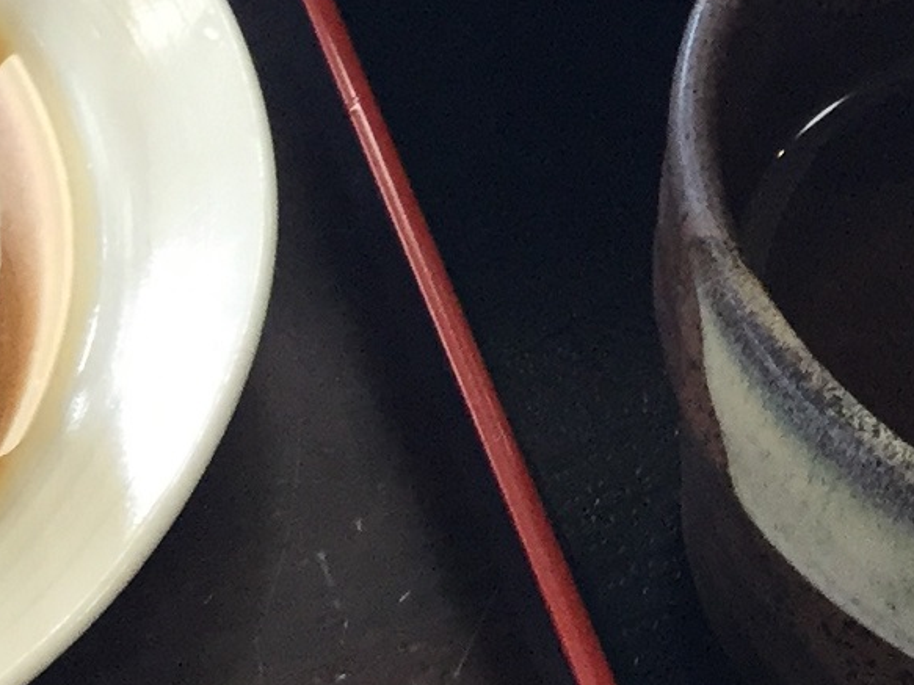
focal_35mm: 139
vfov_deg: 10.6
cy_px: -20
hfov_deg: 14.1
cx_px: 763
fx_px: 3669
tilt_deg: -46.6
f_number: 2.4
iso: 32
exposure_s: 1/30
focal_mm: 3.3
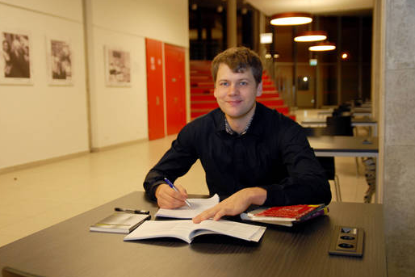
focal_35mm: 43
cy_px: 136
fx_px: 490
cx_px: 199
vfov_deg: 31.5
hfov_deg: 45.9
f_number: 2.8
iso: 400
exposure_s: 1/80
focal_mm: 27
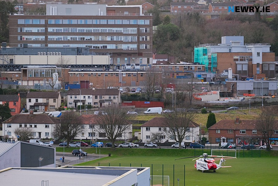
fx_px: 1158
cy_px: 93
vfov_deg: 9.1
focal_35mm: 150
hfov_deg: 13.7
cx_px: 139
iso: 1000
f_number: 4.5
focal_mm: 100
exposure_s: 1/600
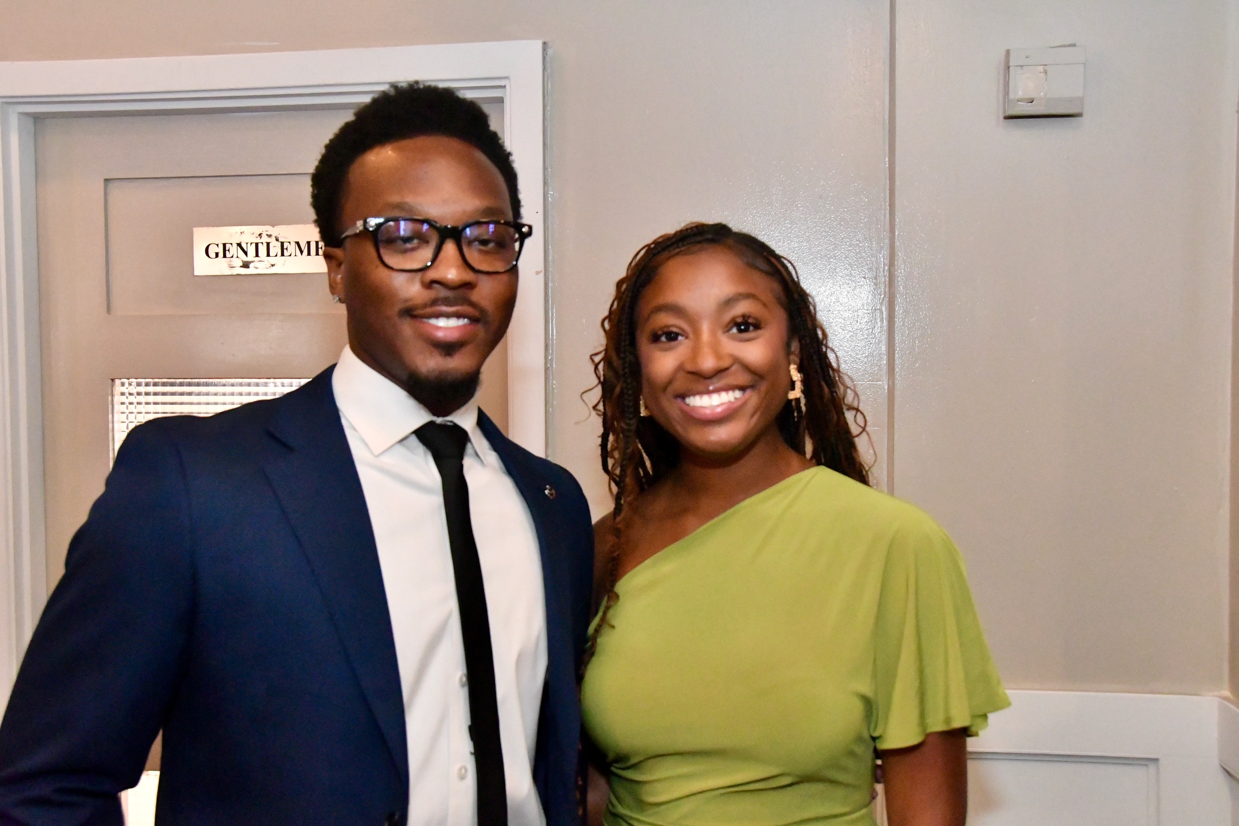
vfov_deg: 34.2
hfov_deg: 49.6
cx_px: 620
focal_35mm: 39
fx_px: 1342
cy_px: 413
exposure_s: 1/60
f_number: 5.6
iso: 5600
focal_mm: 26
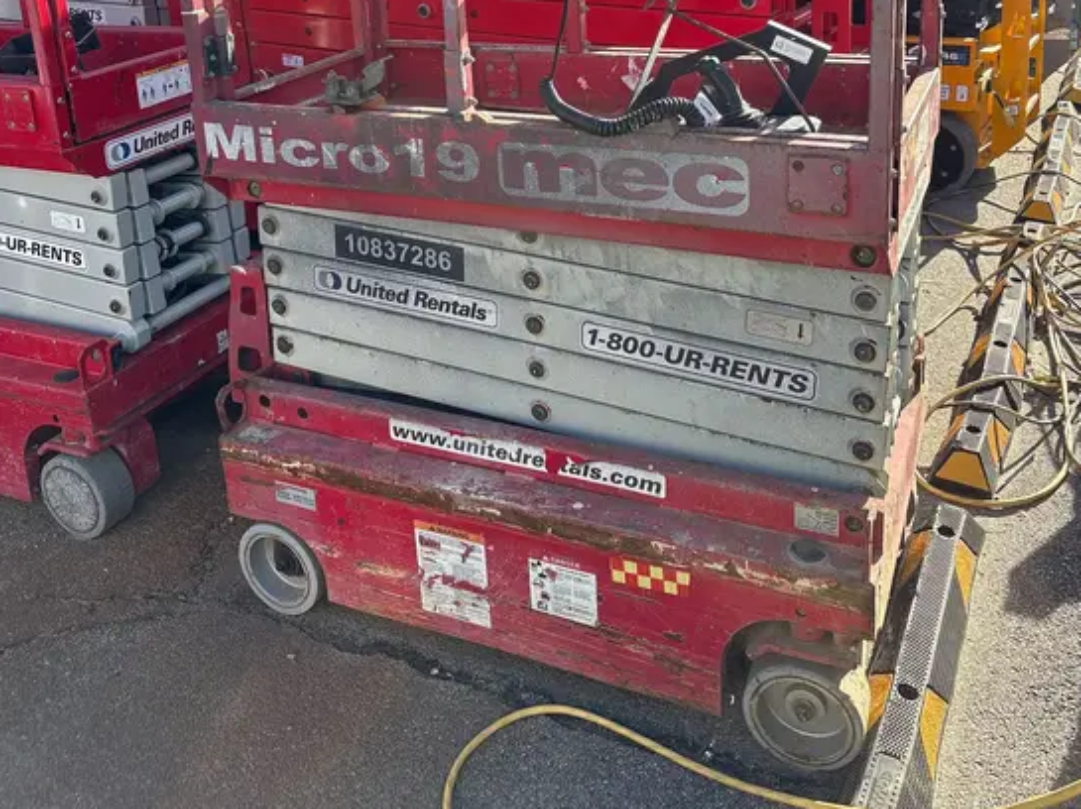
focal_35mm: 35
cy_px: 126
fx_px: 1092
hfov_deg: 52.7
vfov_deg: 38.6
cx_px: 541
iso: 64
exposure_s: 1/1155
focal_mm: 5.96
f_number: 1.6
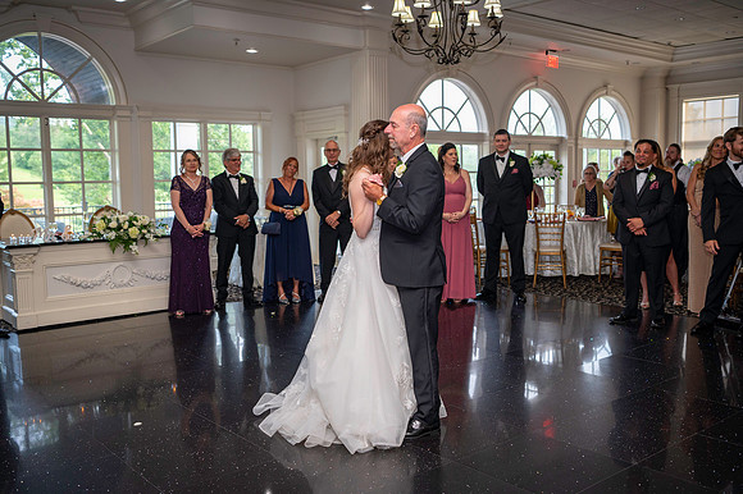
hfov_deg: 55.8
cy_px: 247
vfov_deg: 38.8
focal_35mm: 34
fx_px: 701
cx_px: 372
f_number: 3.5
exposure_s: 1/125
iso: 800
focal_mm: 34
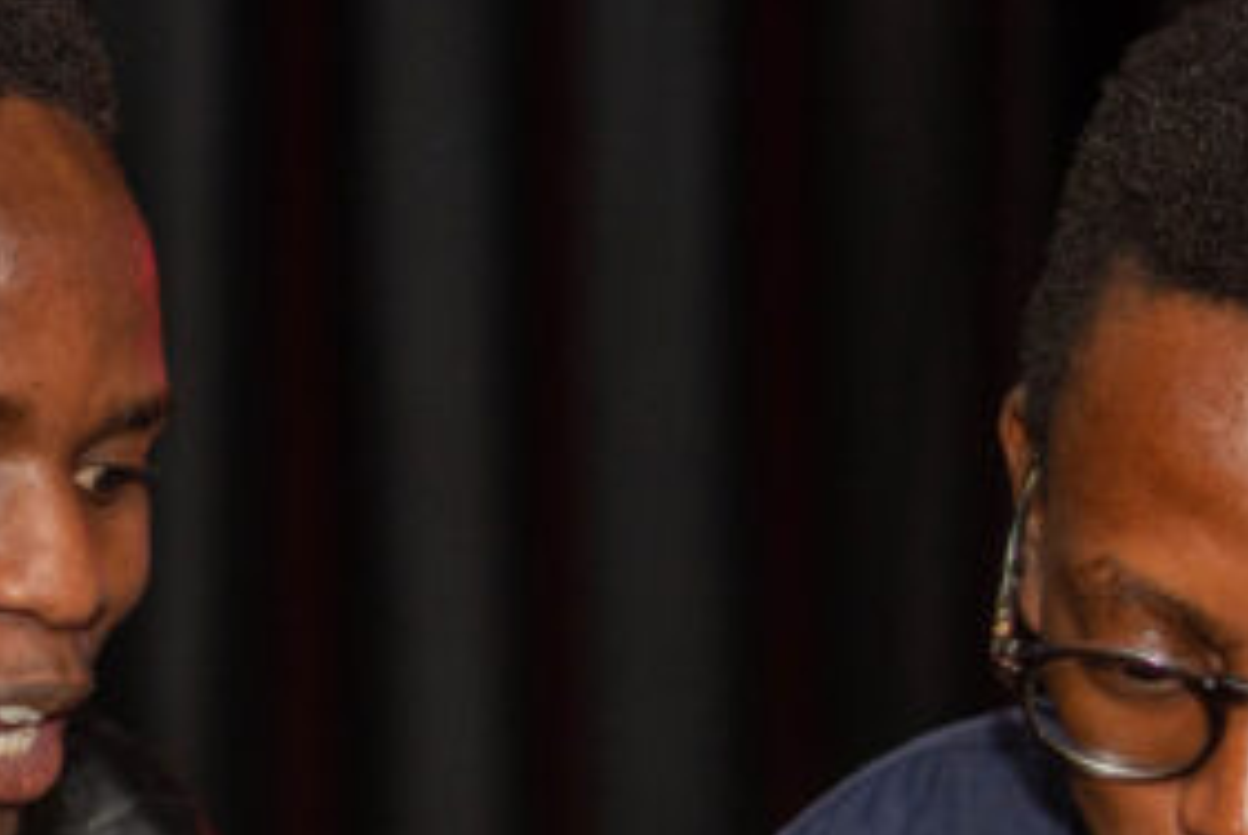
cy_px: 797
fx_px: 9474
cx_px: 18
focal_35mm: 273
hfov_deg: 7.5
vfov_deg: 5.0
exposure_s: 1/100
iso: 320
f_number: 1.8
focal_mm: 50
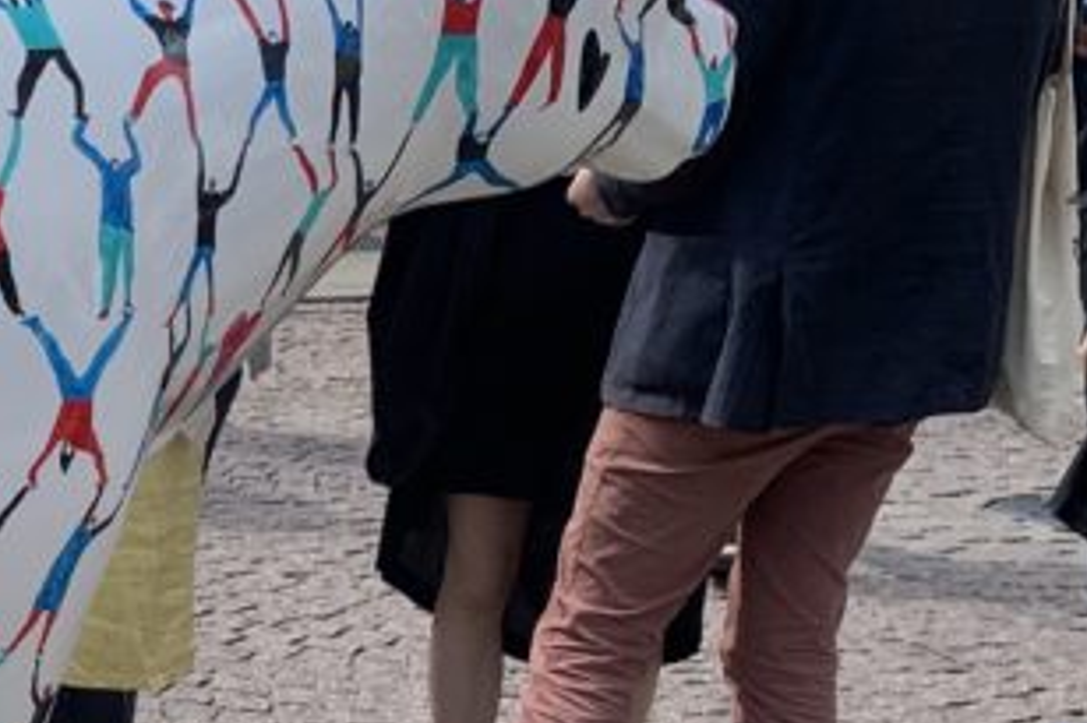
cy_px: 779
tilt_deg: -18.7
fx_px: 2716
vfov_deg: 14.8
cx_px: -455
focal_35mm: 90
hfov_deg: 20.1
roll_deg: -1.8
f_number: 1.8
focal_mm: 4.25
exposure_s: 1/1468
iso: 25
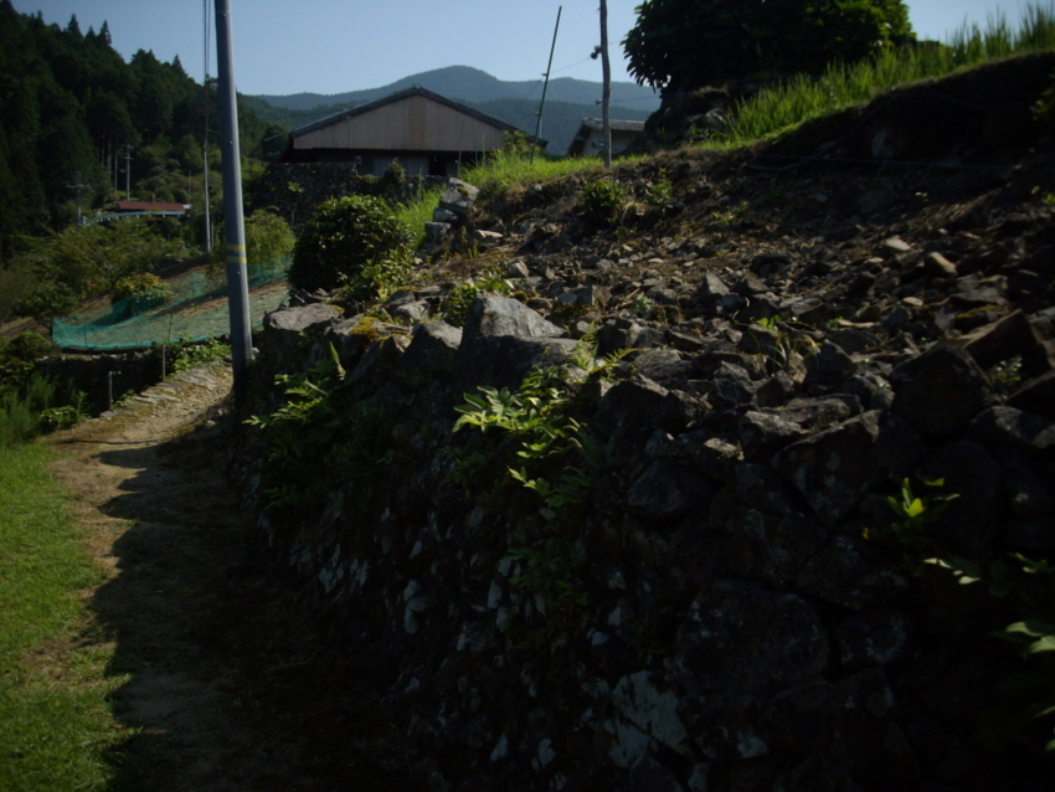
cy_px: 396
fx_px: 1128
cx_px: 528
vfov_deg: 38.7
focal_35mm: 37
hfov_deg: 50.1
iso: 80
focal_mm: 6.2
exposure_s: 1/400
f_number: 5.6
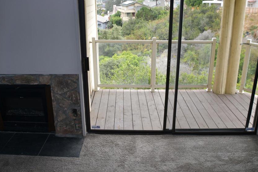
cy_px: 80
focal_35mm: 33
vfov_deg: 40.0
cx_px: 119
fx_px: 237
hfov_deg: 57.2
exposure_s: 1/320
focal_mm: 18
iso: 200
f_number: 3.5
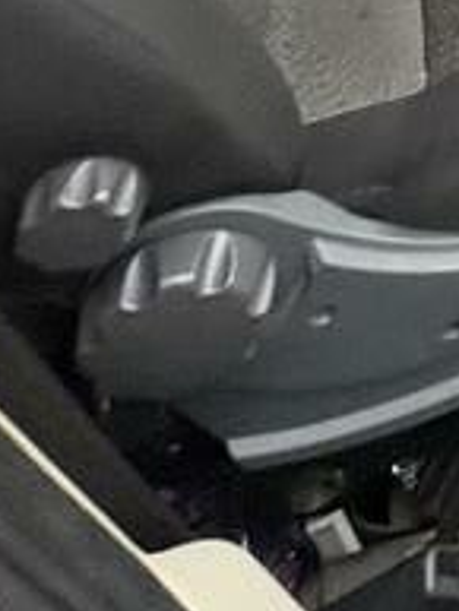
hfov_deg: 18.0
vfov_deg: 19.4
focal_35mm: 65
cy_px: -573
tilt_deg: -9.1
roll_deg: +0.7
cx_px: 823
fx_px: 1148
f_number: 2.2
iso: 160
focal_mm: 2.22
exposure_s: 1/99
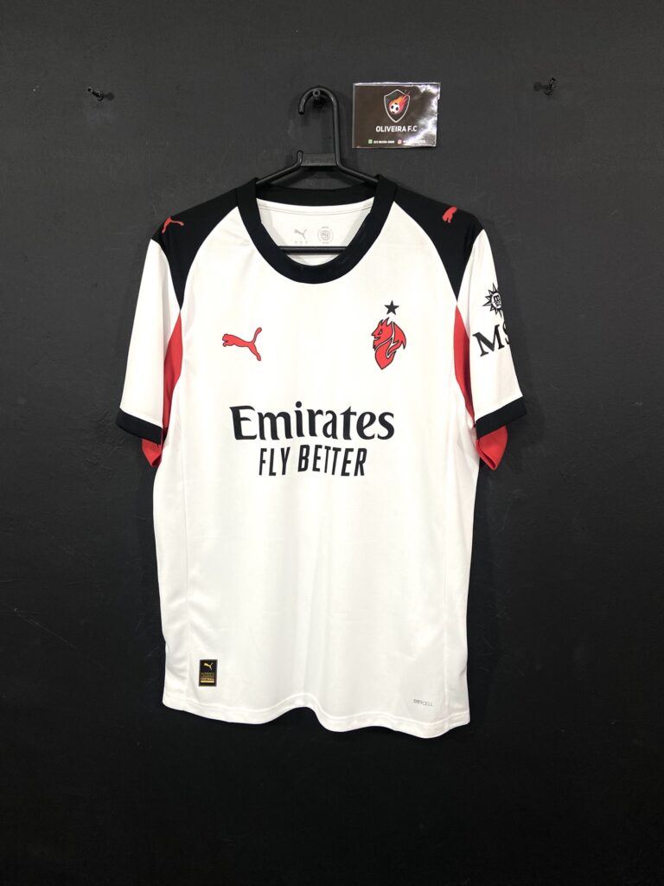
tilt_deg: -9.1
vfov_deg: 67.3
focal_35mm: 26
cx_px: 332
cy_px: 443
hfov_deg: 53.1
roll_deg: -0.1
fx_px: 665
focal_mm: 4.25
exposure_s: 1/60
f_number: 1.8
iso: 64
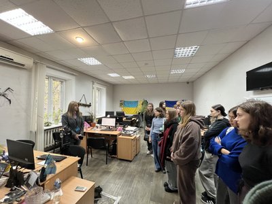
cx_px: 136
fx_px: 102
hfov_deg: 106.2
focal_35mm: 13
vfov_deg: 89.9
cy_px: 102
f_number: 1.8
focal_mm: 1.57
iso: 250
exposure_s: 1/70
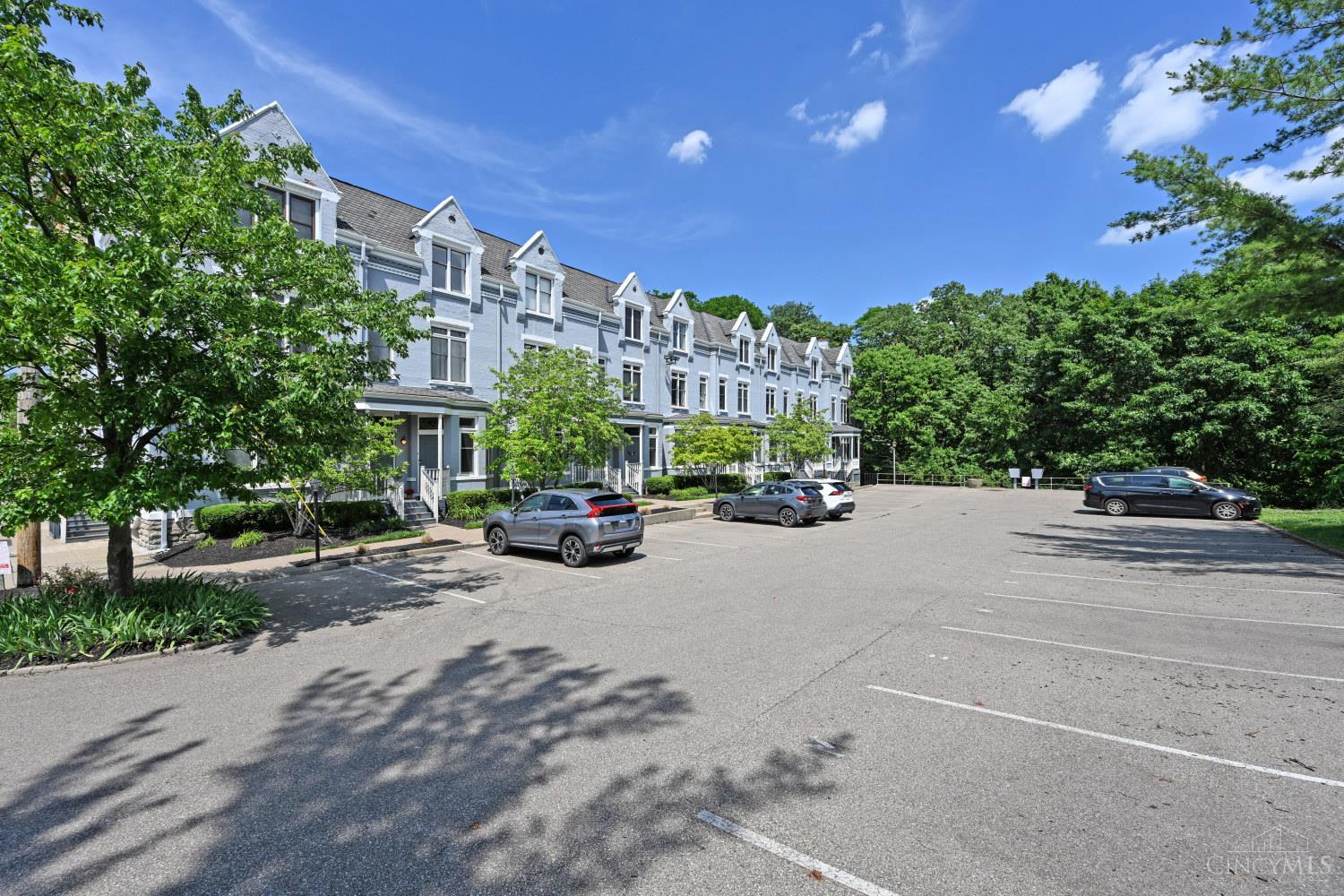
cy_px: 448
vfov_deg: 81.2
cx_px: 672
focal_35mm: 14
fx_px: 523
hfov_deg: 104.3
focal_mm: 14
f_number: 7.1
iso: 100
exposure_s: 1/400
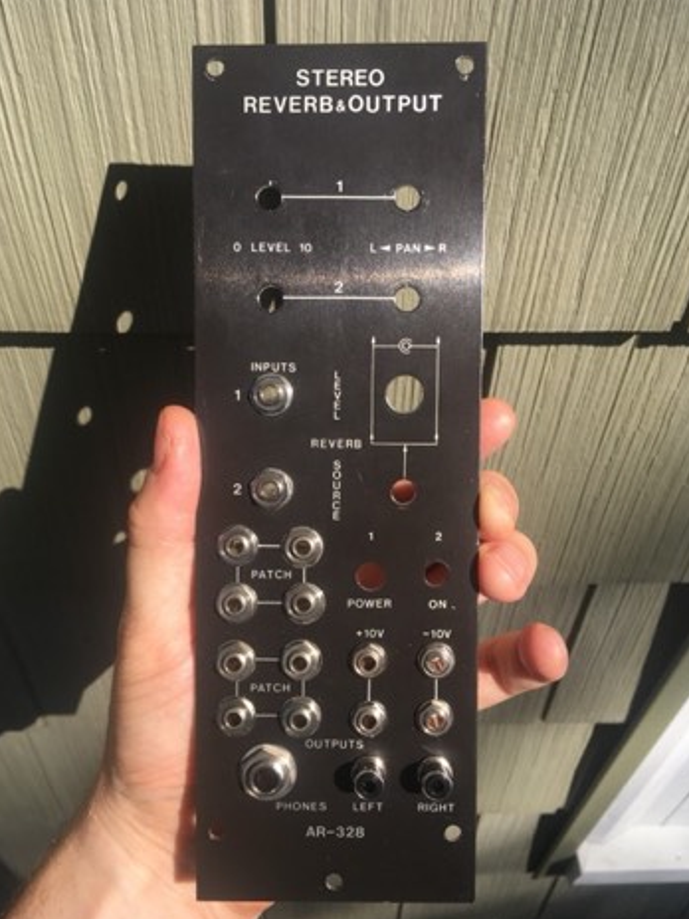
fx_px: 796
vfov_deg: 60.0
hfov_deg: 46.8
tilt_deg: -49.6
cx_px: 341
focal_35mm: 30
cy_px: 469
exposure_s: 1/927
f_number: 2.2
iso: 25
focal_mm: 4.15
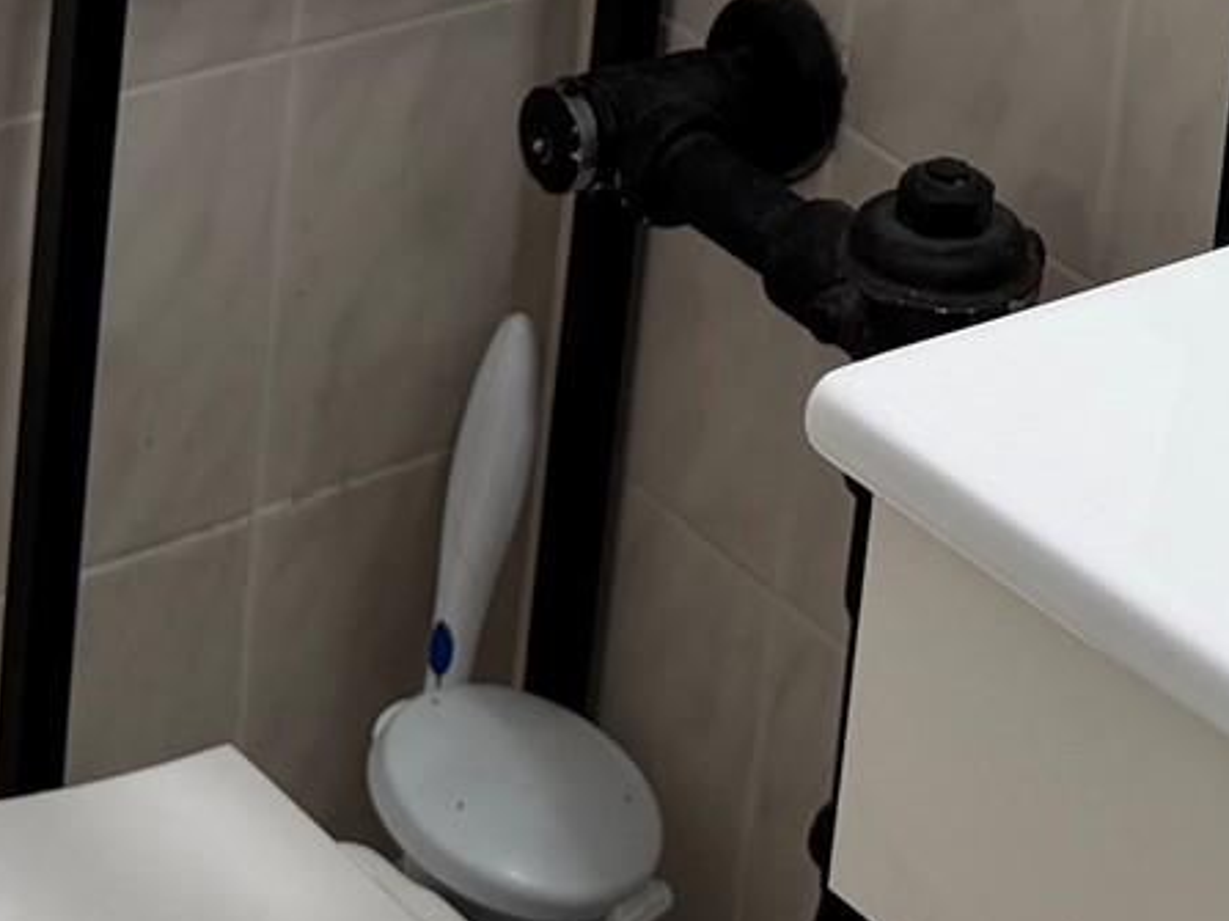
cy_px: -734
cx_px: 1083
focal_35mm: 110
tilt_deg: -12.8
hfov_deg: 17.6
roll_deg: -6.6
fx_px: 3904
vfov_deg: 12.3
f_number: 1.78
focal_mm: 6.76
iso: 80
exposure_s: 1/120
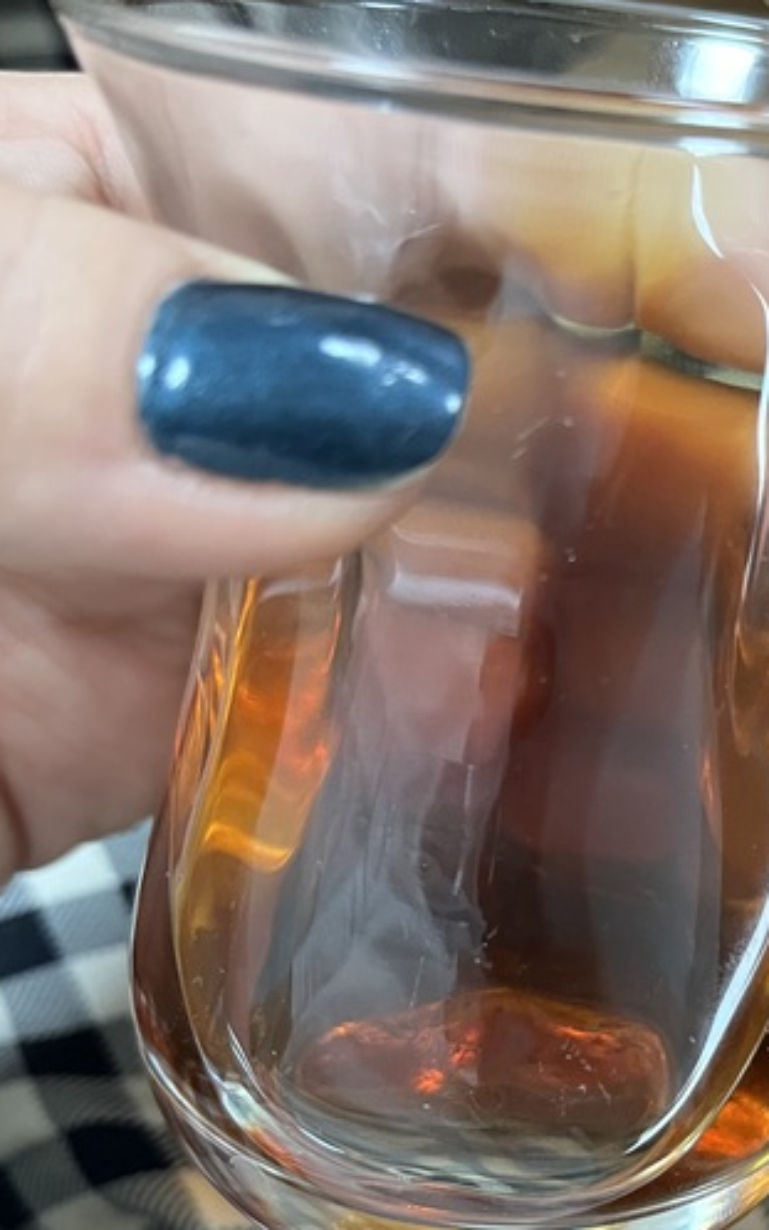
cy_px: 834
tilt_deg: -82.3
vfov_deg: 39.0
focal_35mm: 51
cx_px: 767
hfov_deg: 24.2
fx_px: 1709
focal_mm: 5.1
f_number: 1.6
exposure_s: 1/50
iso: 320
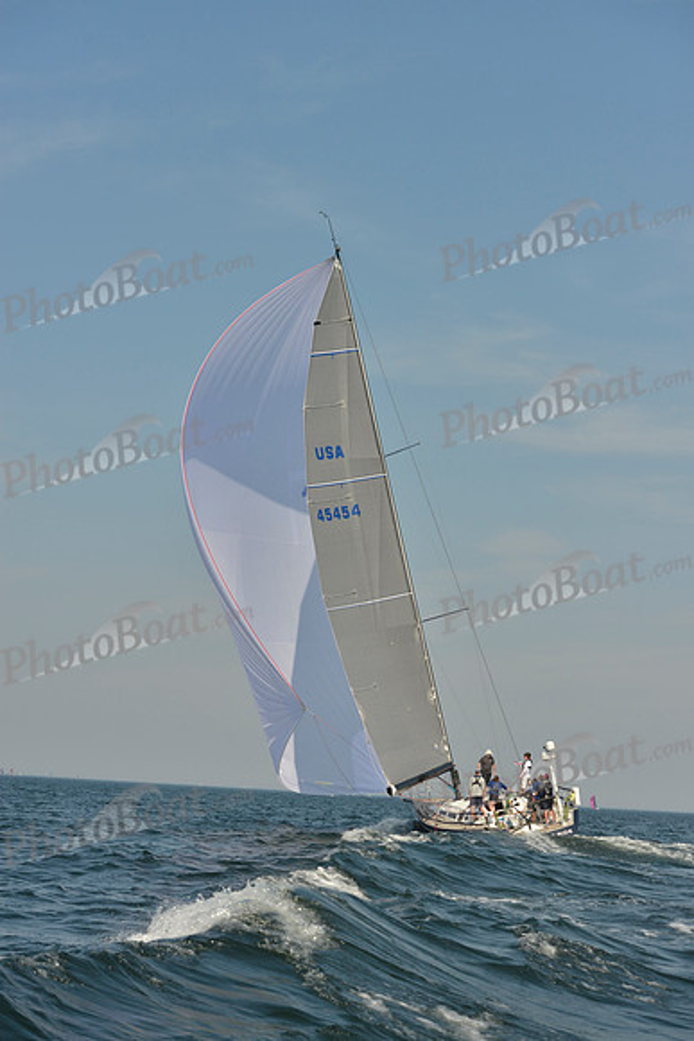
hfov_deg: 19.5
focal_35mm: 70
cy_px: 520
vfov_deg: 28.8
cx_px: 347
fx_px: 2023
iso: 200
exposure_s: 1/1600
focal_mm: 70
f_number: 7.1
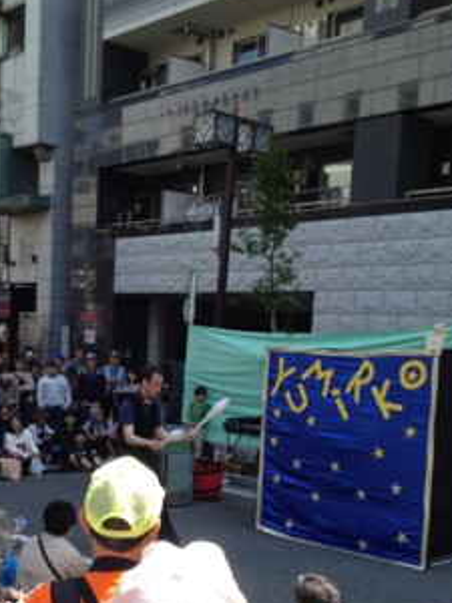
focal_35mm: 56
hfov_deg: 25.7
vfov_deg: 33.6
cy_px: 454
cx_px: 104
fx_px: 975
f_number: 2.4
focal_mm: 4.28
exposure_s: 1/557
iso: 50
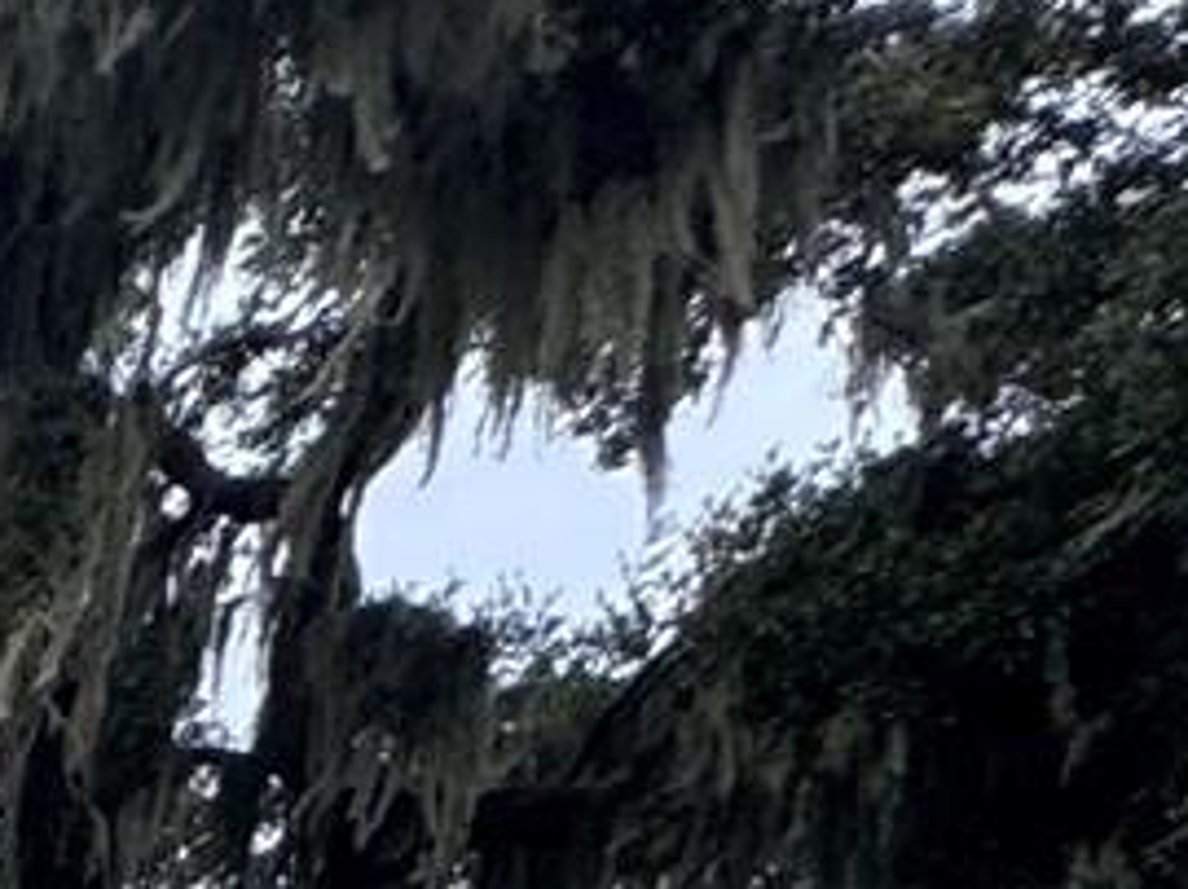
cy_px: 2548
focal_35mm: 83
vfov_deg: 11.6
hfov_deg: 13.0
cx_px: -2028
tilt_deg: +1.1
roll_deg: -1.7
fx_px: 2846
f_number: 2.2
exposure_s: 1/467
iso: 40
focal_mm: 2.22
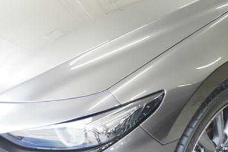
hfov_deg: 33.6
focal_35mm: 59
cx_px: 153
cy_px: 54
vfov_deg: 22.9
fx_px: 374
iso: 200
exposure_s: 1/30
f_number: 3.5
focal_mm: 16
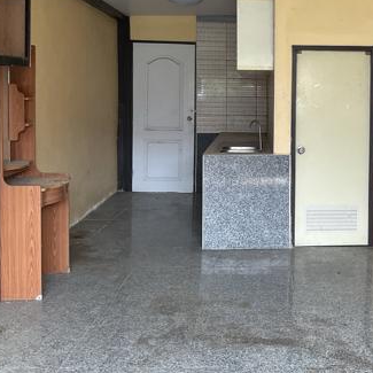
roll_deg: -1.4
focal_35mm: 52
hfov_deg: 31.4
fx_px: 634
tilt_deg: -2.7
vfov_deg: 32.5
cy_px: 127
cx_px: 327
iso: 50
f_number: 1.8
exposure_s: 1/60
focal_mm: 3
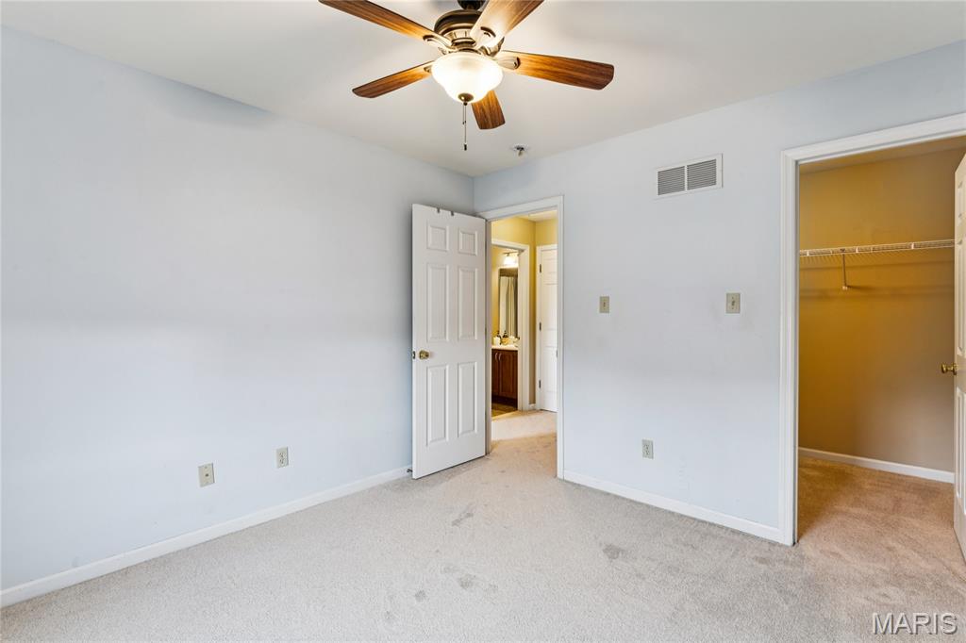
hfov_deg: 94.7
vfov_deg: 71.7
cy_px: 322
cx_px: 483
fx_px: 445
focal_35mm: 17
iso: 200
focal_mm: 16.6
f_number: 13
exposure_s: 1/2
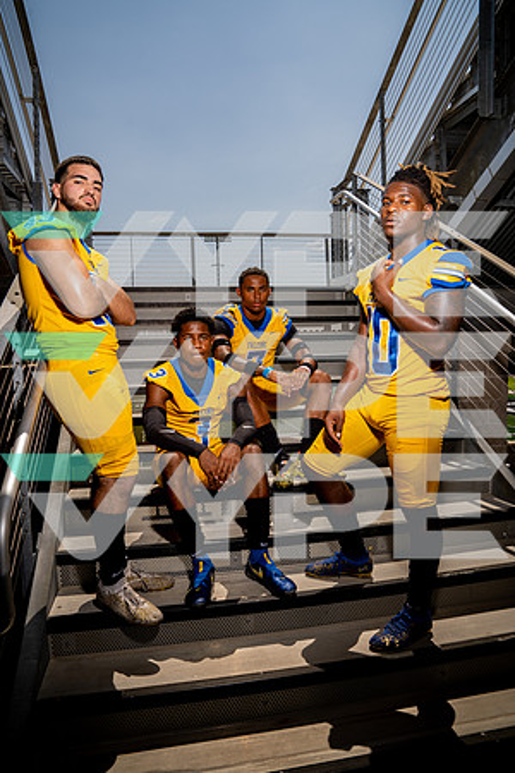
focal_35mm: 24
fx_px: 515
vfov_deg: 73.7
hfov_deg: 53.1
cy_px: 386
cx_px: 258
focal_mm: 24
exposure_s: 1/250
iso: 100
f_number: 8
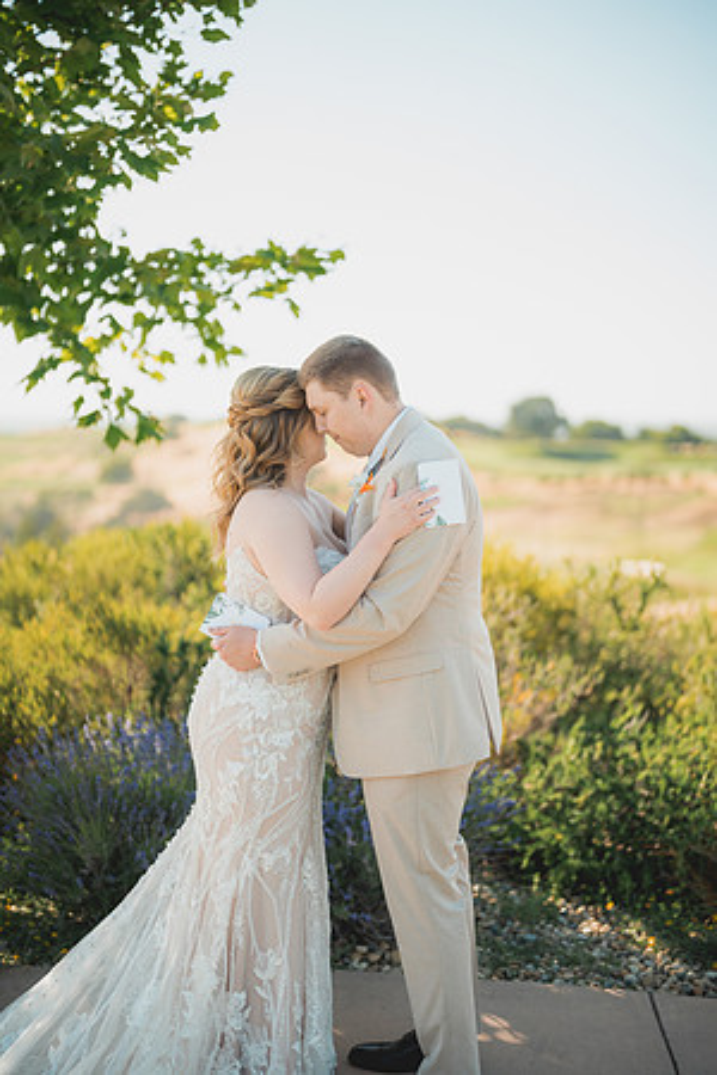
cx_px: 358
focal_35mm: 50
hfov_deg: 27.0
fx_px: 1494
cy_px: 538
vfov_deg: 39.6
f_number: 1.2
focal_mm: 50
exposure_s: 1/1600
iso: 50
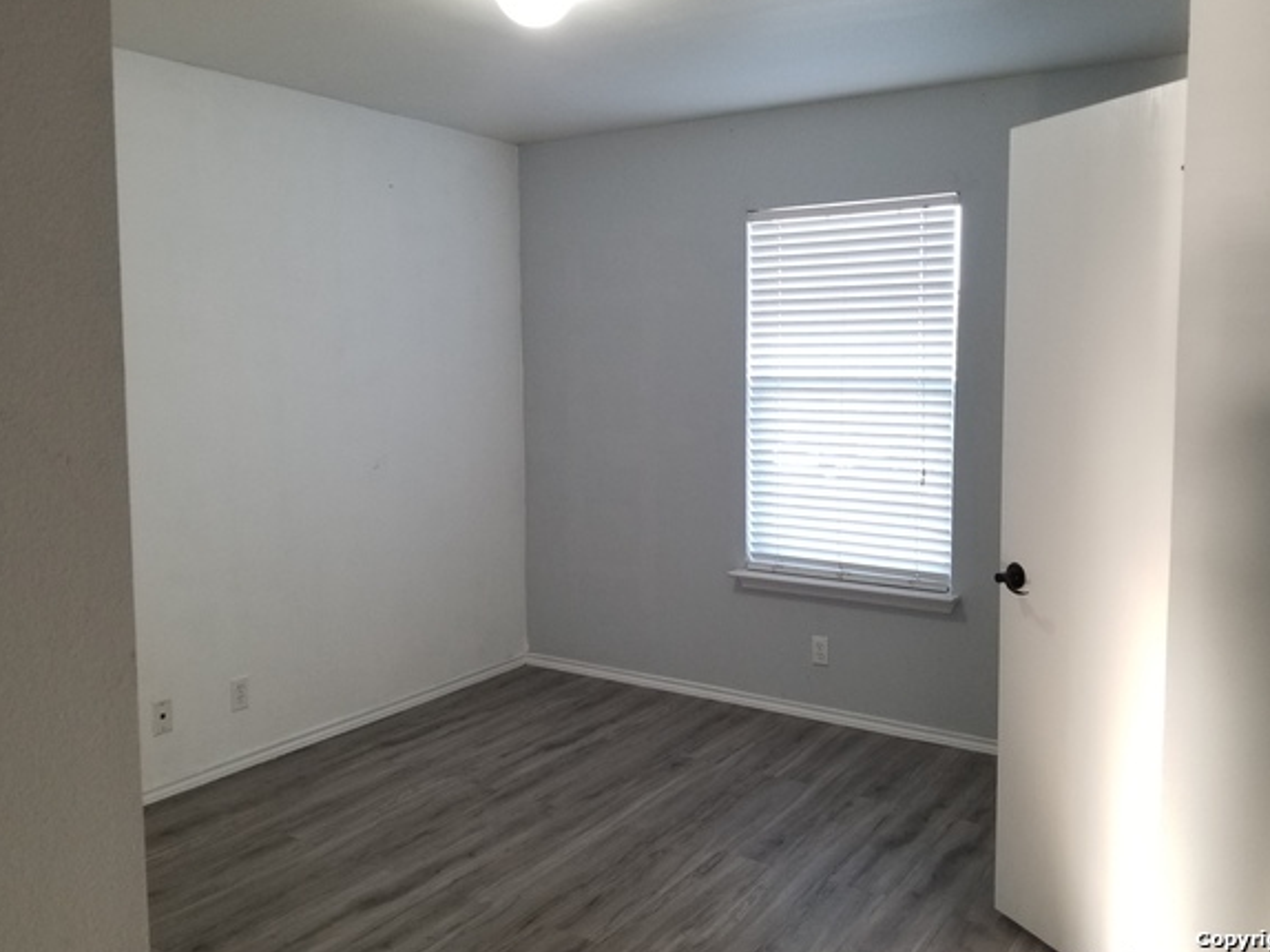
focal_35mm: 29
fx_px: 1064
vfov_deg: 48.2
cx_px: 659
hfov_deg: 61.7
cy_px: 445
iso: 200
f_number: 1.7
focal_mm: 4.3
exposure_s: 1/60
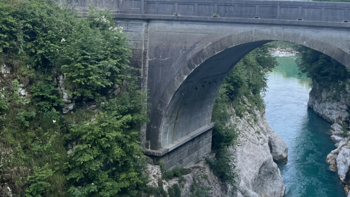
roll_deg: -2.1
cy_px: 36
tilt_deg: -2.9
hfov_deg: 41.8
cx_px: 280
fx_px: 436
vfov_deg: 25.0
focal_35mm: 47
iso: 50
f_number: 1.6
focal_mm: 5.1
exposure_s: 1/787
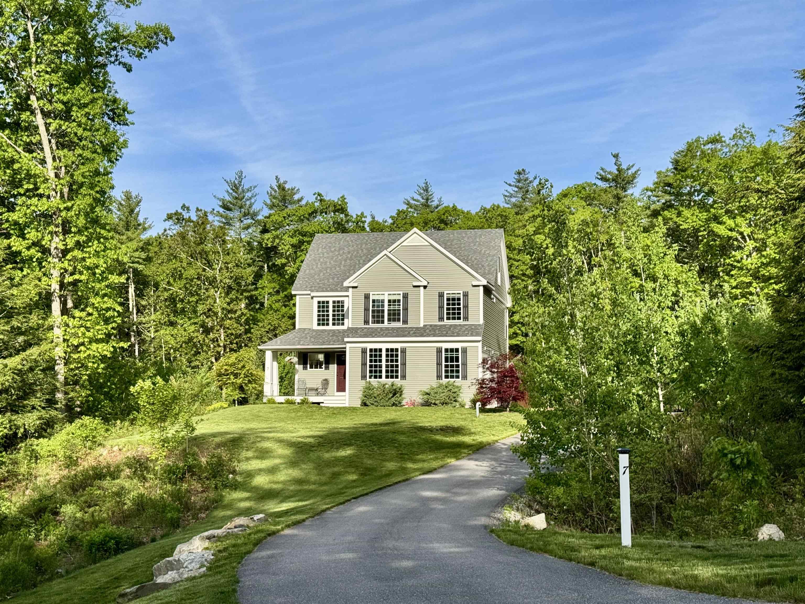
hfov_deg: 39.7
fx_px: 1116
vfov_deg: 30.3
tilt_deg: +5.2
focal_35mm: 48
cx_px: 402
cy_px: 302
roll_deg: -0.2
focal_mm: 6.76
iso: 64
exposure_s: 1/4608
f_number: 1.78
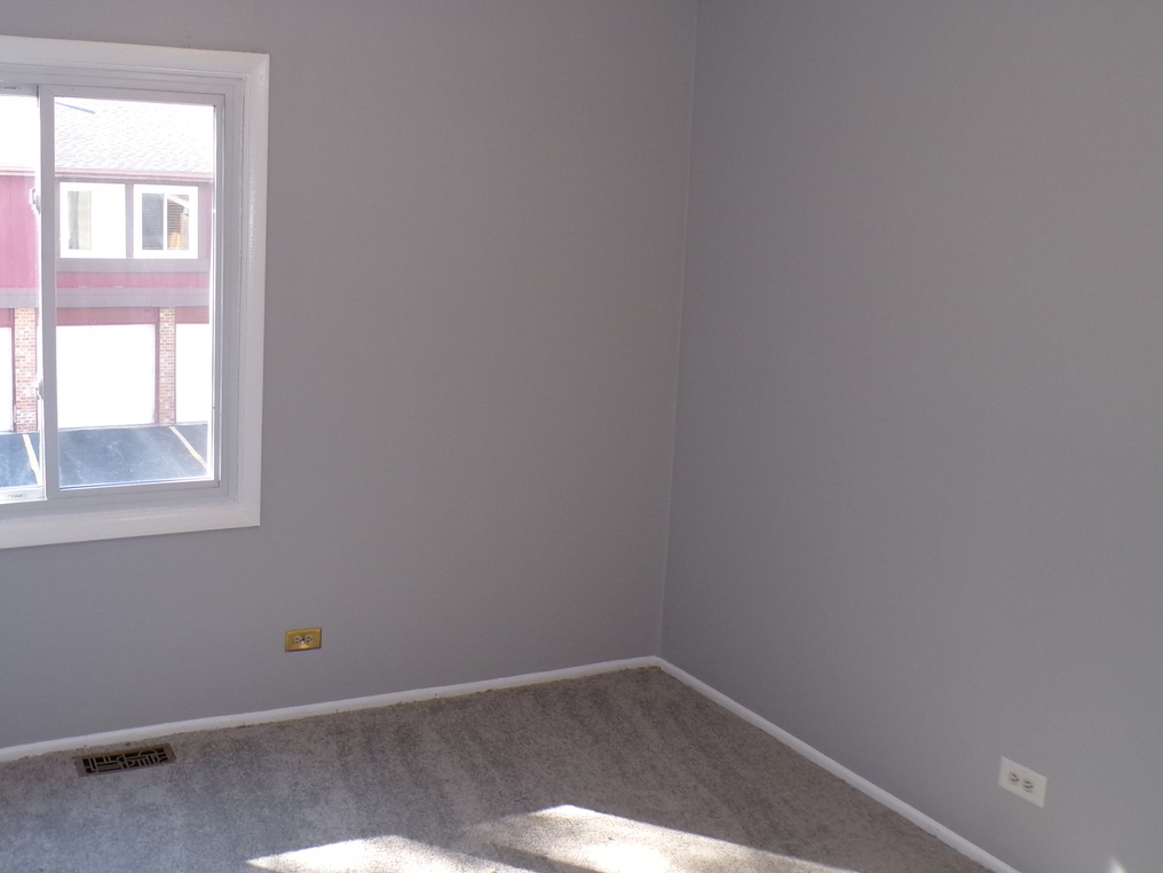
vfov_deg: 41.7
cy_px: 373
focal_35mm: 34
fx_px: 1142
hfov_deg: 52.7
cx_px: 372
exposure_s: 1/80
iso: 200
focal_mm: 4.3
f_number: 3
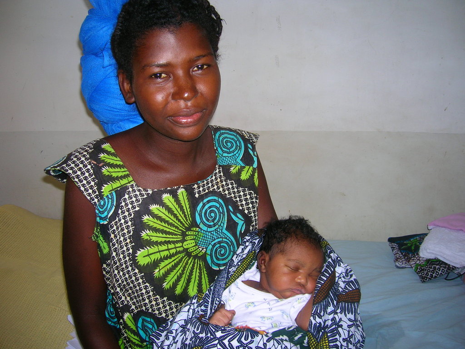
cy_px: 174
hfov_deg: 54.0
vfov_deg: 41.8
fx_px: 457
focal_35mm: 34
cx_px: 232
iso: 50
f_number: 2.9
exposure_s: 1/60.1
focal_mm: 5.7
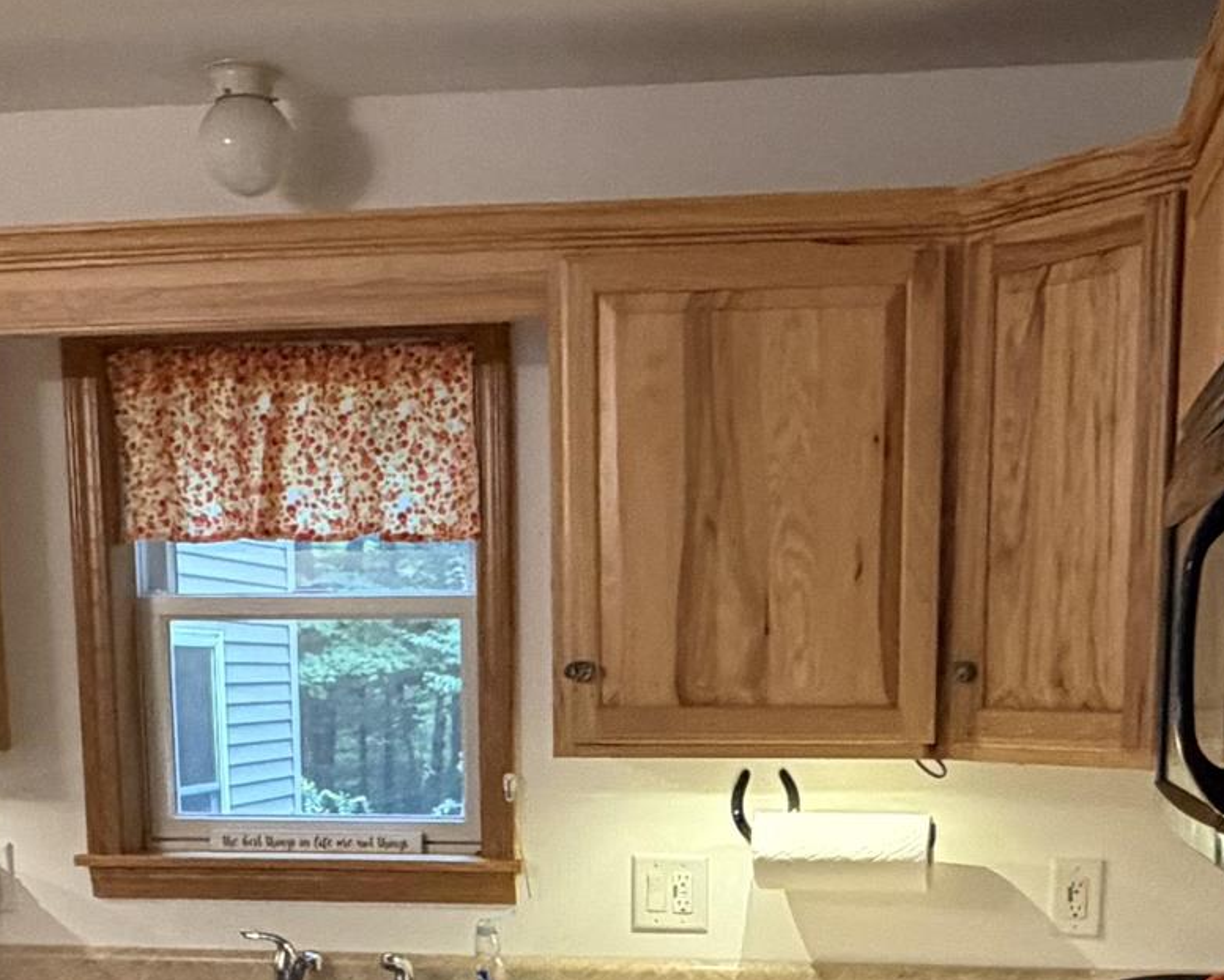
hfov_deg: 34.7
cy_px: 1027
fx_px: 1957
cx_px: 692
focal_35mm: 54
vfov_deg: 26.3
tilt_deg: -9.9
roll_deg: +0.3
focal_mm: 2.22
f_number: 2.2
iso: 400
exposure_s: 1/60
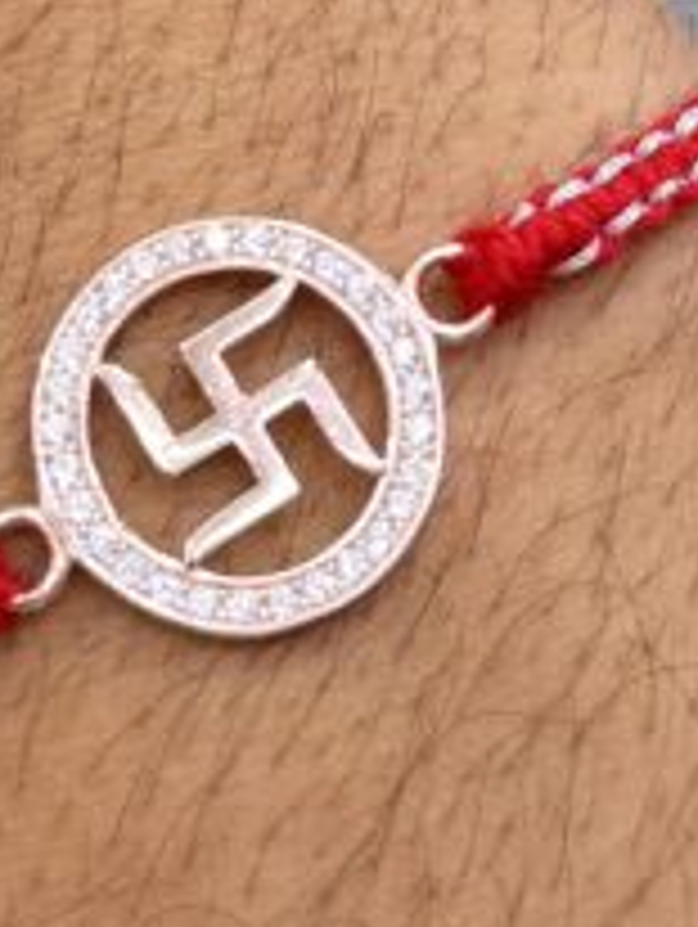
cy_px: -515
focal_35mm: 155
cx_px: 360
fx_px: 4159
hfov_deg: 9.6
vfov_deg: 12.1
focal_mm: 6.76
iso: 80
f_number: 1.78
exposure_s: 1/100
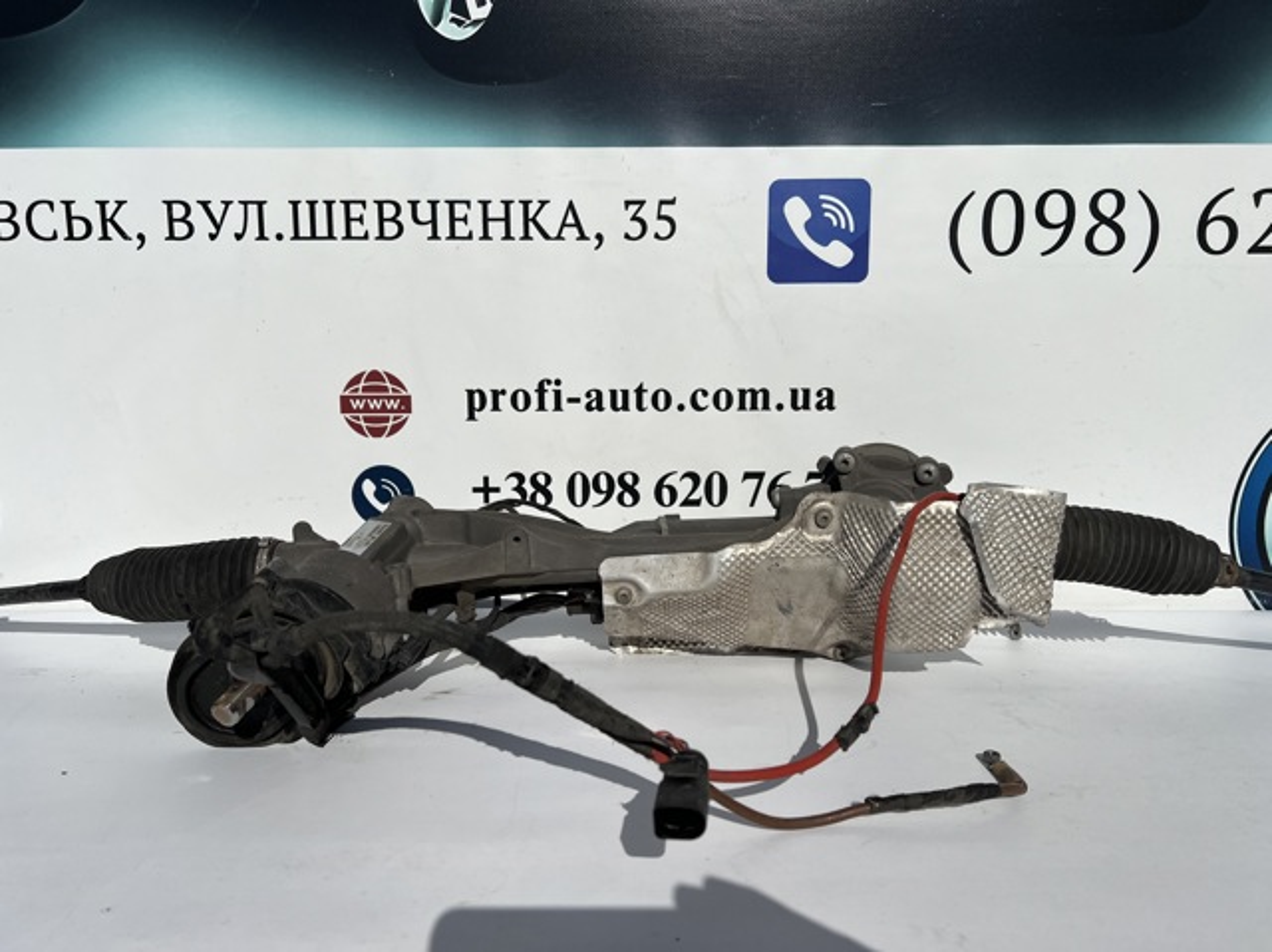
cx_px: 636
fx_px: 955
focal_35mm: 26
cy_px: 476
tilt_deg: -7.4
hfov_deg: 67.3
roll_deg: +0.3
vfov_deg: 53.0
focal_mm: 5.7
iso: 40
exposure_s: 1/16393
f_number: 1.5
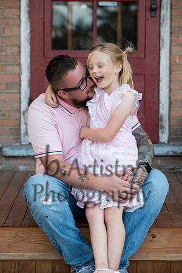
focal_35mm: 122
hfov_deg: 11.2
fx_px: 925
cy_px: 136
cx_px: 91
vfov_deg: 16.8
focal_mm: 122
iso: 200
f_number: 4
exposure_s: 1/125
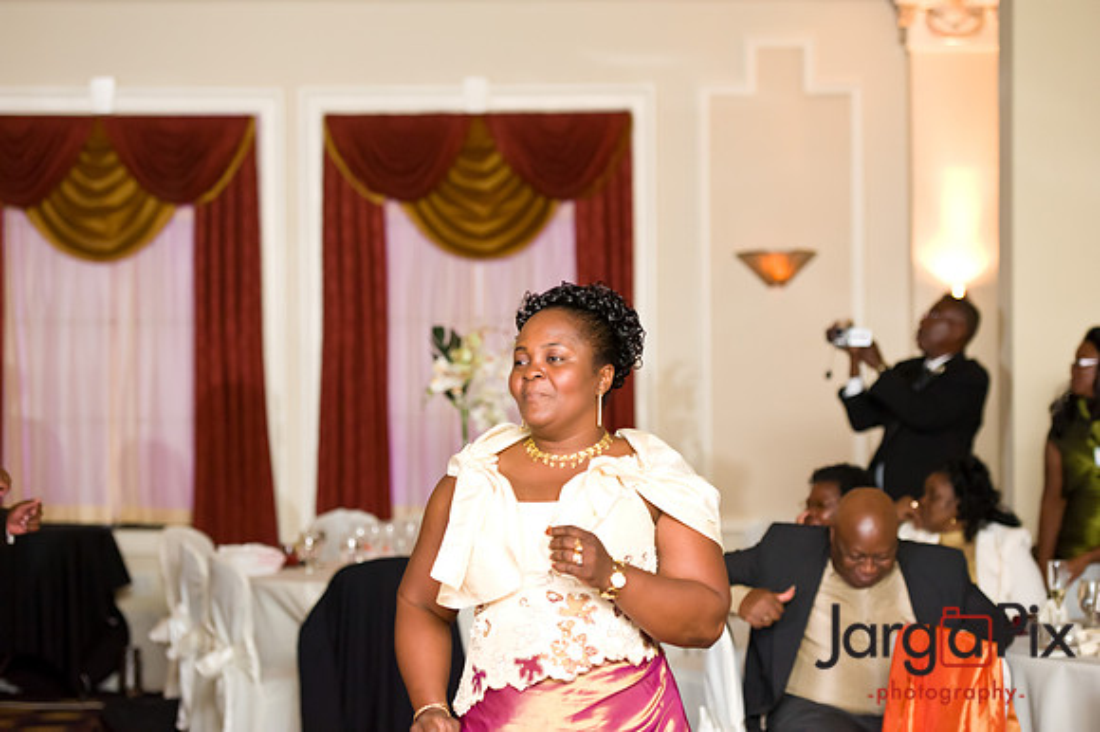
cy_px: 366
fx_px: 2993
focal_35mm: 98
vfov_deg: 13.9
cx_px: 550
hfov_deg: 20.8
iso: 3200
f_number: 3.2
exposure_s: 1/125
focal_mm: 98
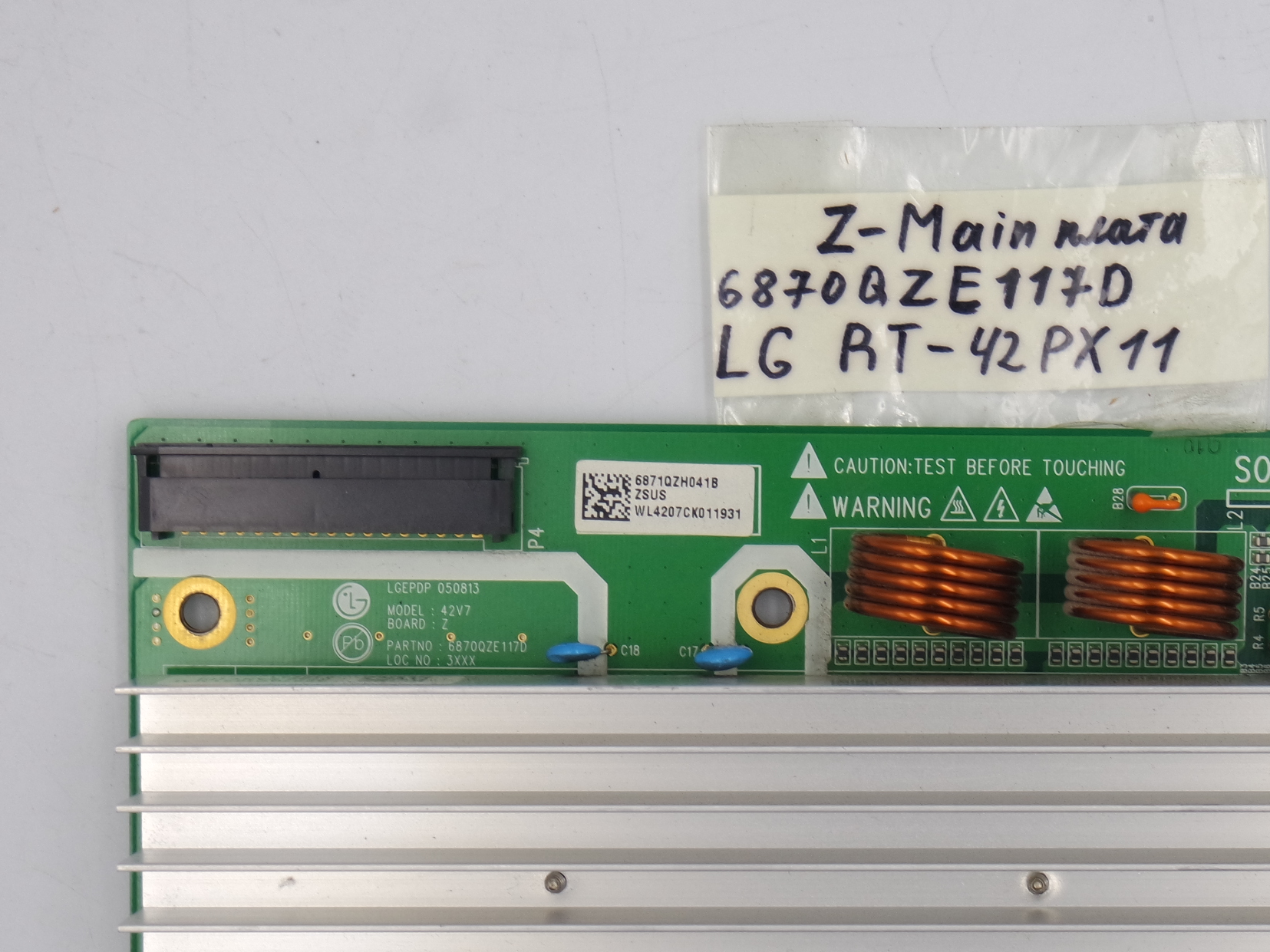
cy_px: 697
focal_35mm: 102
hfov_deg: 19.1
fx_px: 3742
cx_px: 990
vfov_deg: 14.5
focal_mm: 22
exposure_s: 1/125
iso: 160
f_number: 5
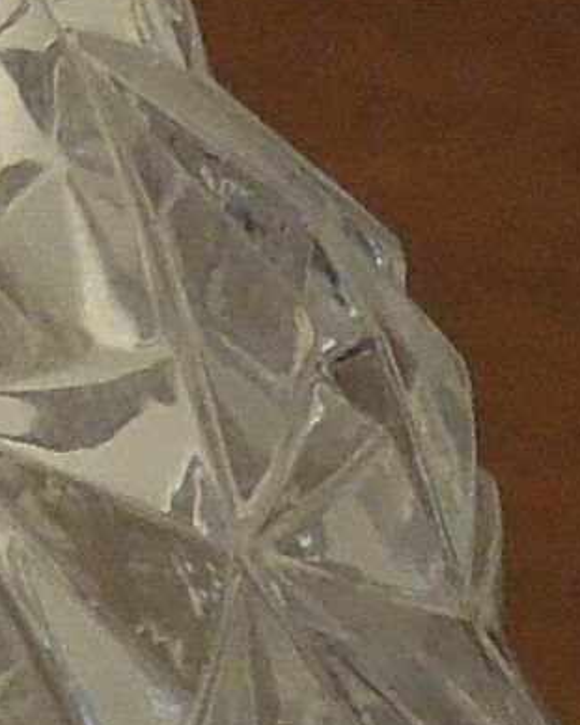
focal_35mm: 502
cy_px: 831
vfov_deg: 3.8
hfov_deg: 3.0
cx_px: -1527
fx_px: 10776
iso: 280
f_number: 3.7
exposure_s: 1/60
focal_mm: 9
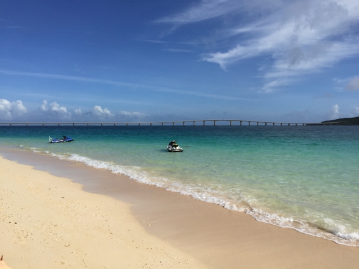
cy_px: 134
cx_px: 180
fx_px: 301
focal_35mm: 29
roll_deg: -0.7
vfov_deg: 48.2
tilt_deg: -2.8
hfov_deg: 61.7
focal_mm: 4.15
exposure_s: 1/3968
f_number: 2.2
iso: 32
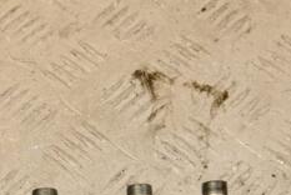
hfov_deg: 18.8
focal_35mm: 108
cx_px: 95
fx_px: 874
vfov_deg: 12.4
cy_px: 230
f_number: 9
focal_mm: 28
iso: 800
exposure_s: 1/200
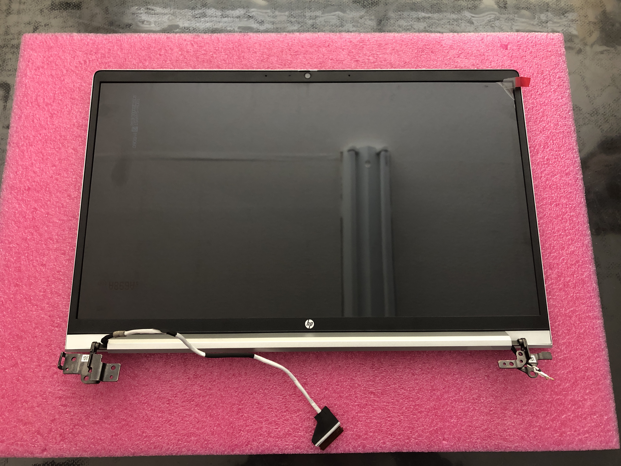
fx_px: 502
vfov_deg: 49.7
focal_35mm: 28
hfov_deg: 63.4
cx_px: 310
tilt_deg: -76.9
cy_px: 233
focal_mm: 3.99
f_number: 1.8
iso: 80
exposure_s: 1/17
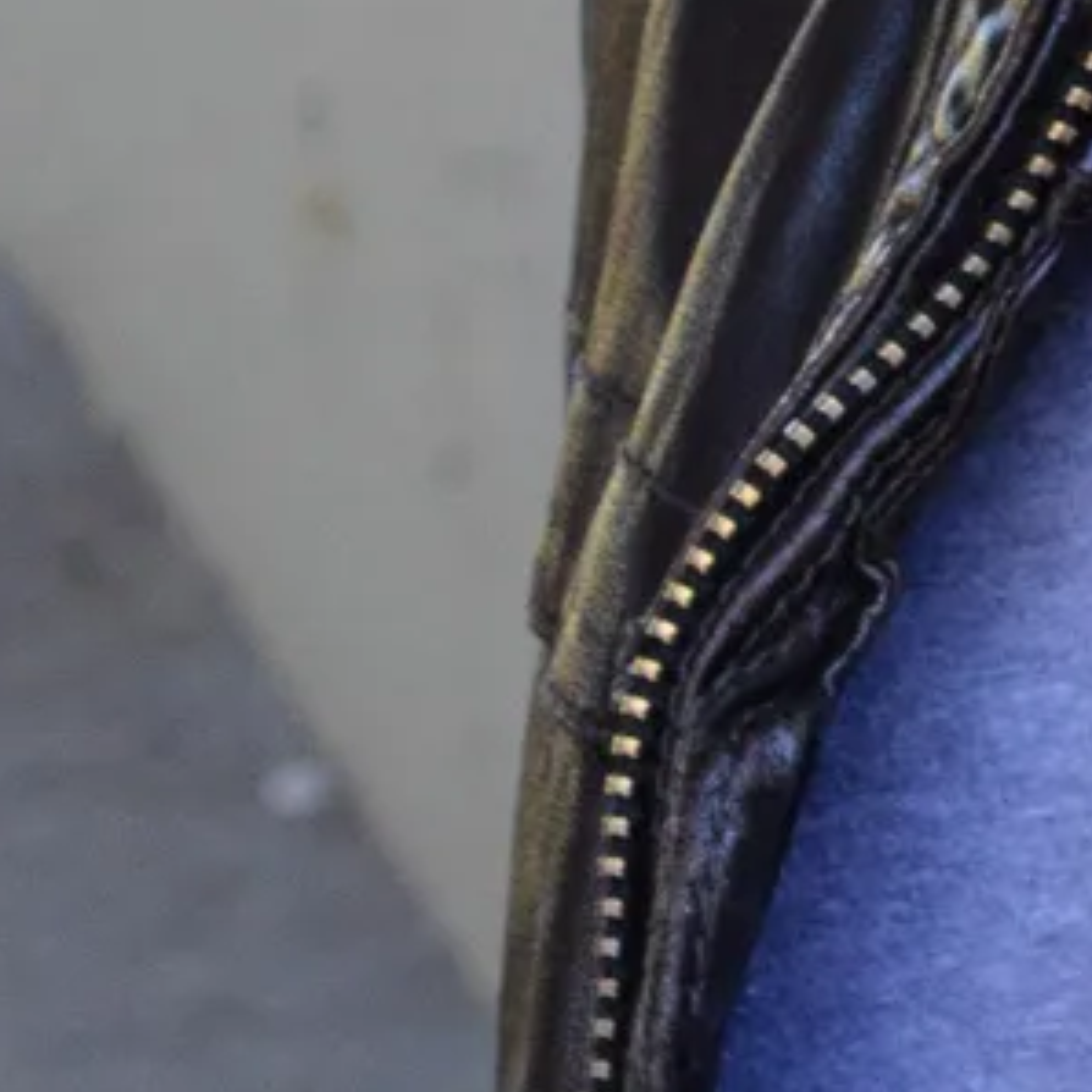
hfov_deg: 4.4
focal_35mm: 395
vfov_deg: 4.4
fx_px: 14098
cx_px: 1272
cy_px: -581
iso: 640
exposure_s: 1/30
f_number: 11
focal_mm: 48
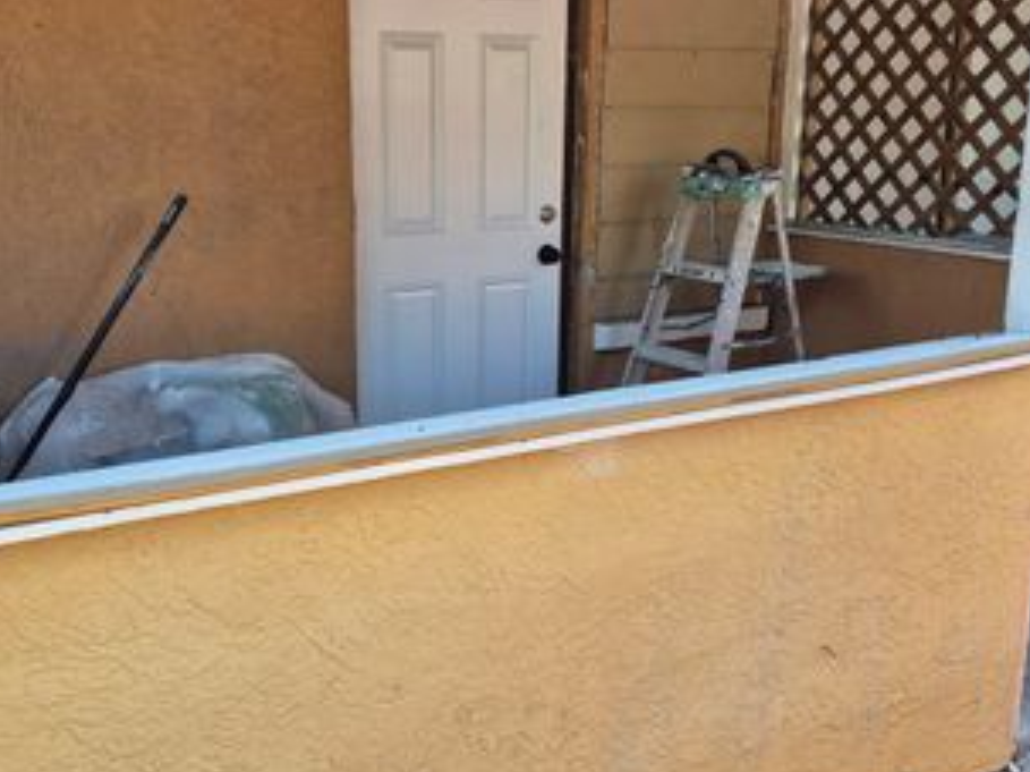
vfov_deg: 37.7
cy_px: 362
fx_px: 1130
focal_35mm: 38
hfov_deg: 48.9
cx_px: 466
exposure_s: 1/317
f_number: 1.8
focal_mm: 5.4
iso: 25
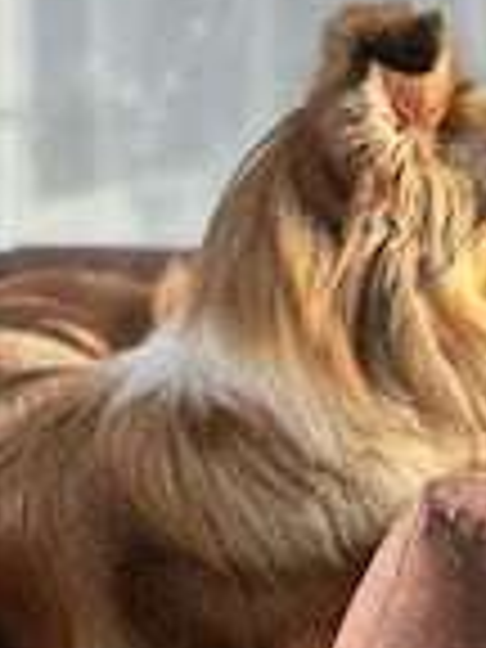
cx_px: 518
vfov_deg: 9.2
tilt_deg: -8.6
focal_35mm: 214
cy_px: 468
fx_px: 4006
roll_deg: -1.1
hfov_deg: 6.9
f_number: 2.8
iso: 80
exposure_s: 1/121
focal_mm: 9
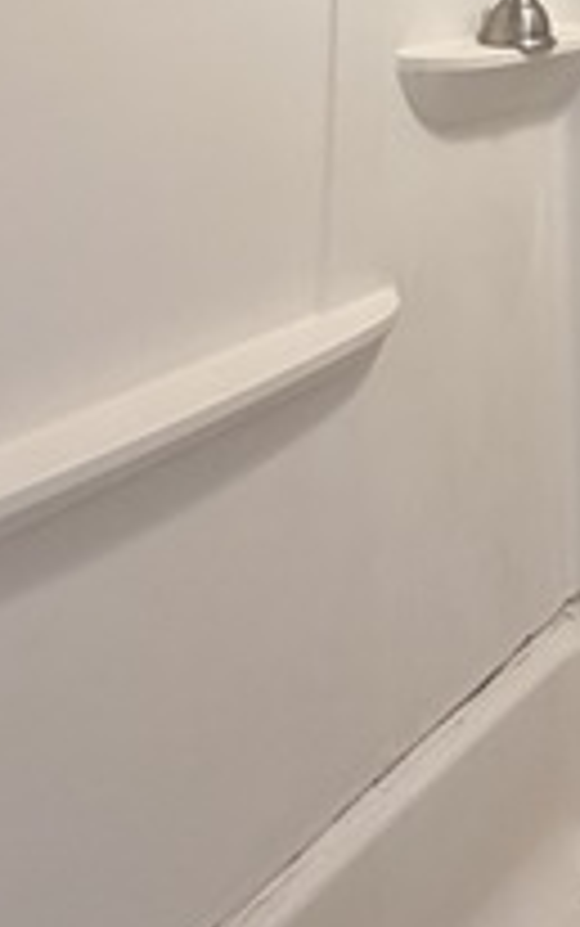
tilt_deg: -5.4
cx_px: 823
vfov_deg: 38.0
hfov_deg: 23.5
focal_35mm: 46
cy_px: -27
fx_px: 1162
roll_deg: -0.4
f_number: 2.2
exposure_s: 1/60
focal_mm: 2.22
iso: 250
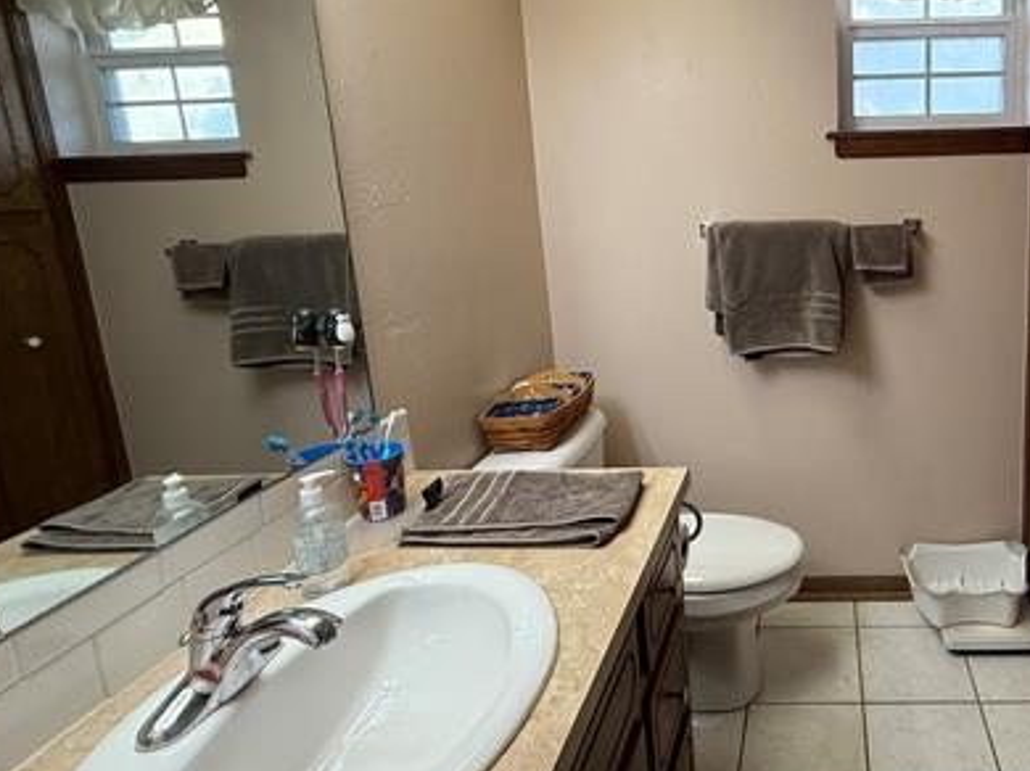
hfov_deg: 67.6
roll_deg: +1.9
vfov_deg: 58.1
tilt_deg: -9.5
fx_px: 684
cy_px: 290
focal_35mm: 23
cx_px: 811
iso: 250
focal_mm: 2.22
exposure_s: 1/120
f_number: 2.2
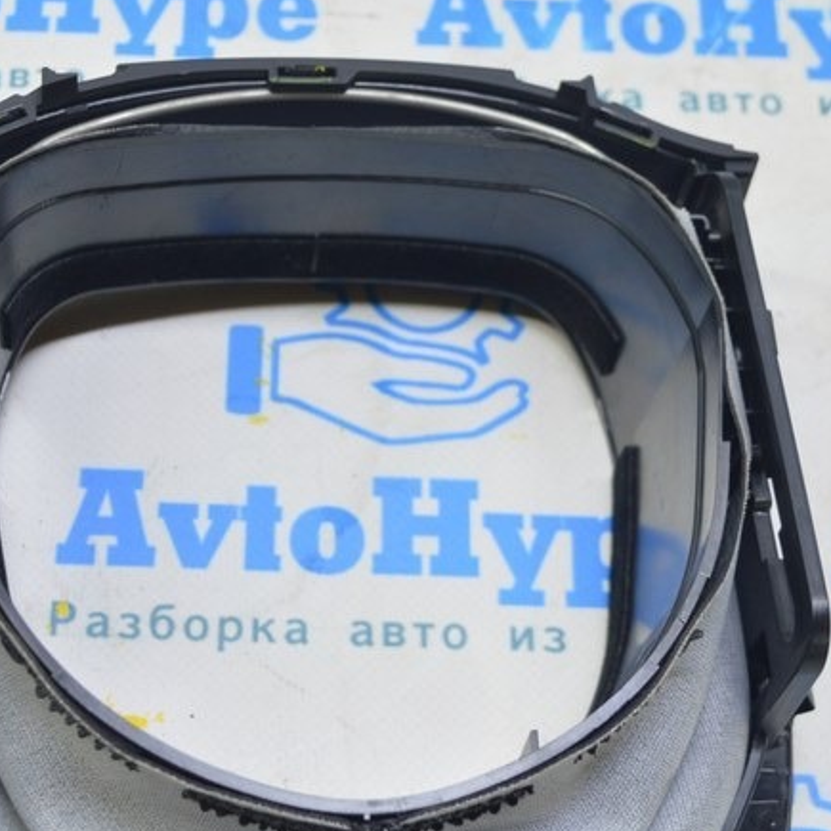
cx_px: 239
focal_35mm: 81
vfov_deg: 21.4
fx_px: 2200
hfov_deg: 21.3
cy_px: 498
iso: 400
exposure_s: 1/20
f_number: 5.6
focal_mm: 27
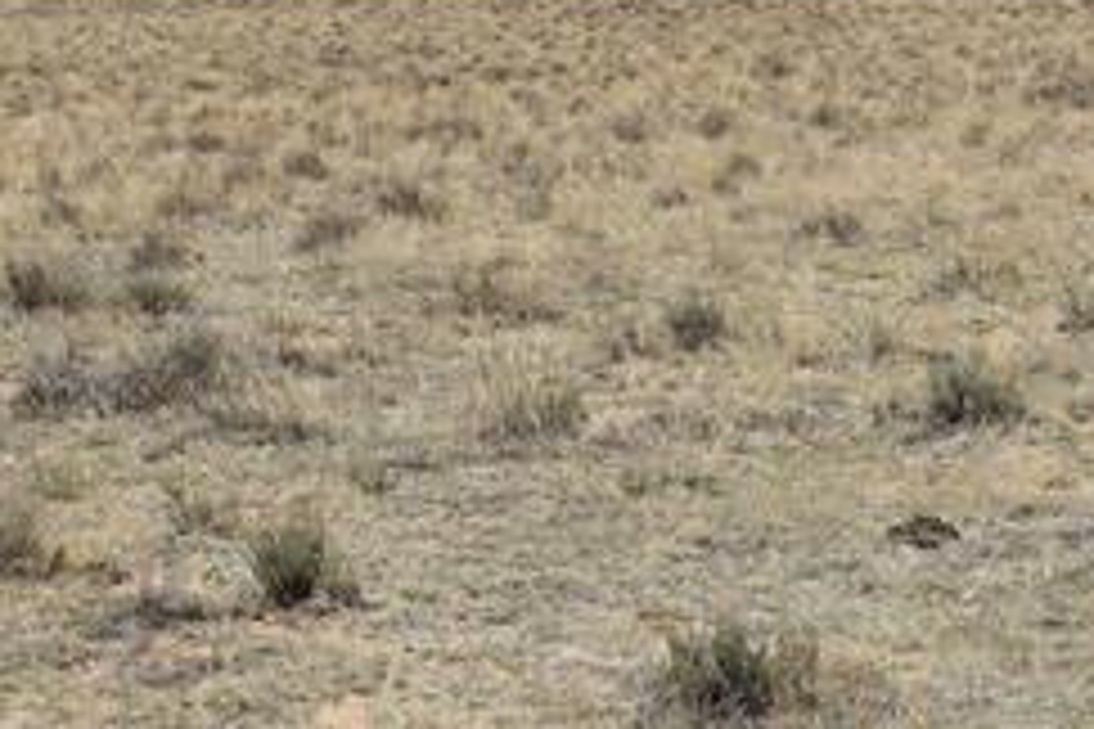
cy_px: -36
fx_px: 2644
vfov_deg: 15.4
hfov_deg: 23.2
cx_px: 279
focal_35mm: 87
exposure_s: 1/400
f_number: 10
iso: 100
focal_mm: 22
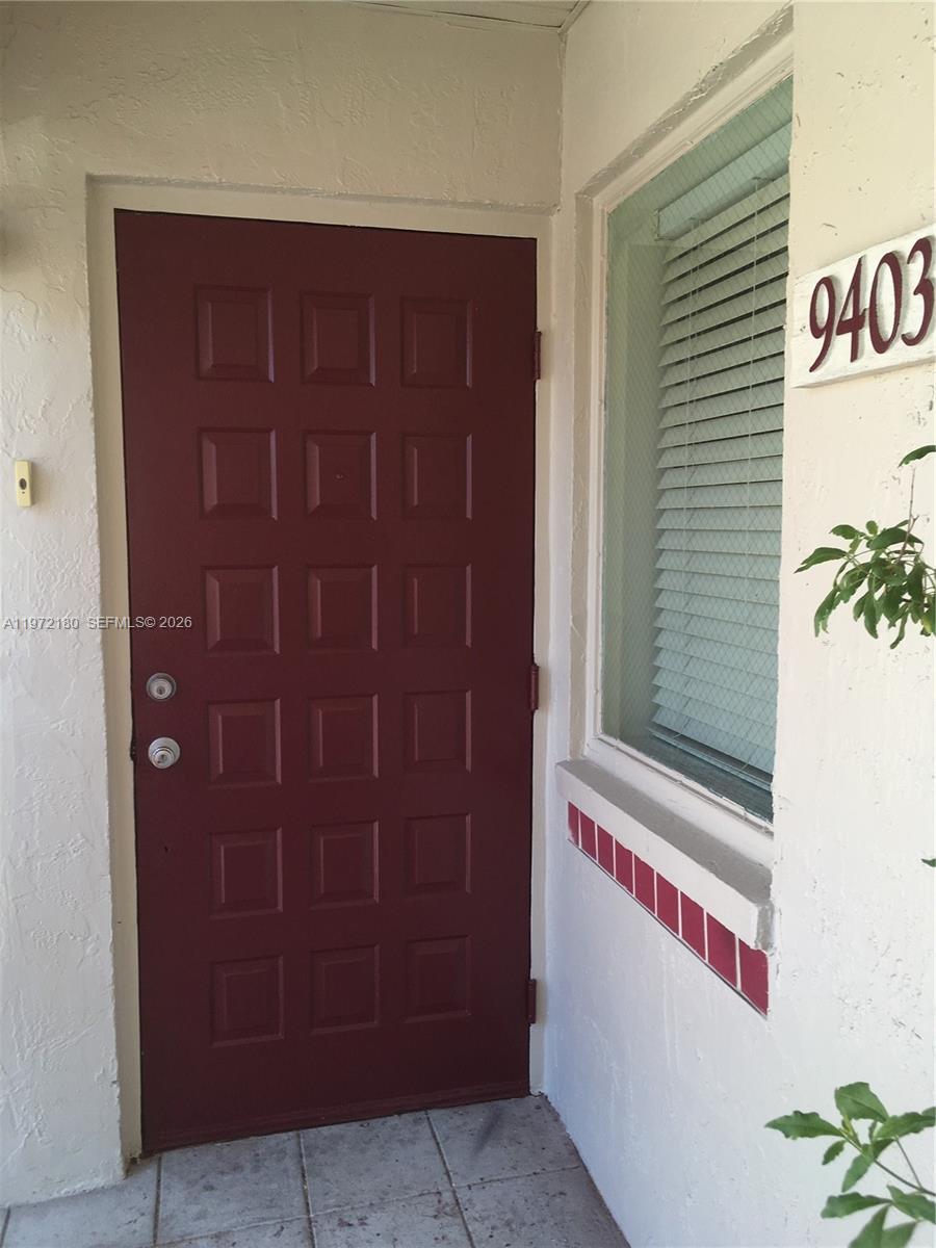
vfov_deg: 61.7
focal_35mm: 29
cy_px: 624
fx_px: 1046
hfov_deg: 48.2
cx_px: 468
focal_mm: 4.15
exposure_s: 1/266
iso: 25
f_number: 2.2
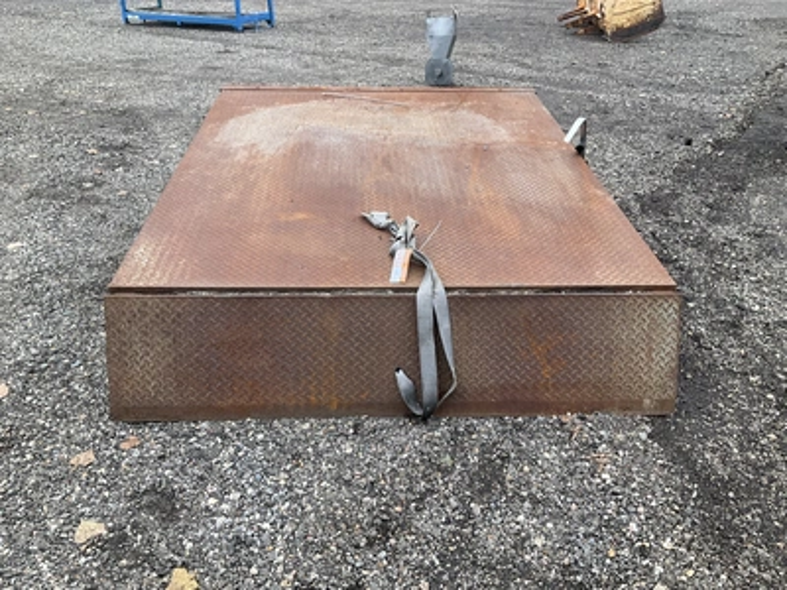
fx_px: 659
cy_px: 295
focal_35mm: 29
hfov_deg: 61.7
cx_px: 394
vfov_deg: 48.2
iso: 25
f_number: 1.8
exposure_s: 1/318
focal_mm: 3
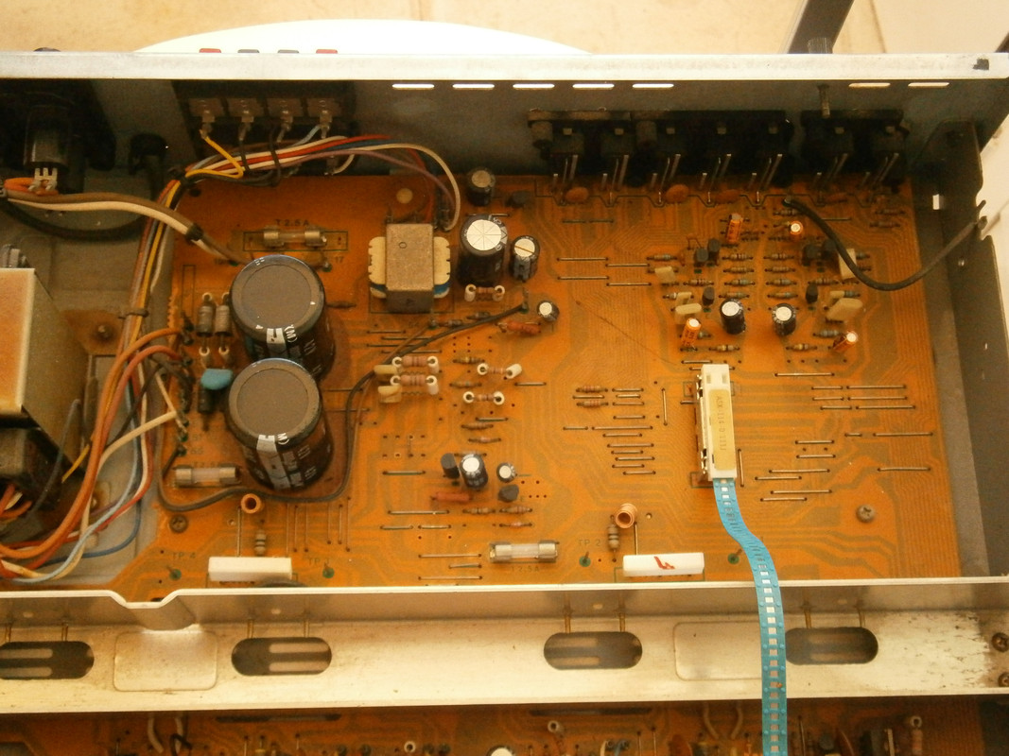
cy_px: 378
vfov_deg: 30.9
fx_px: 1370
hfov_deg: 40.4
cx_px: 504
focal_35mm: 47
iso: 800
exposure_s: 1/160
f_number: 3.4
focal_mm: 8.3
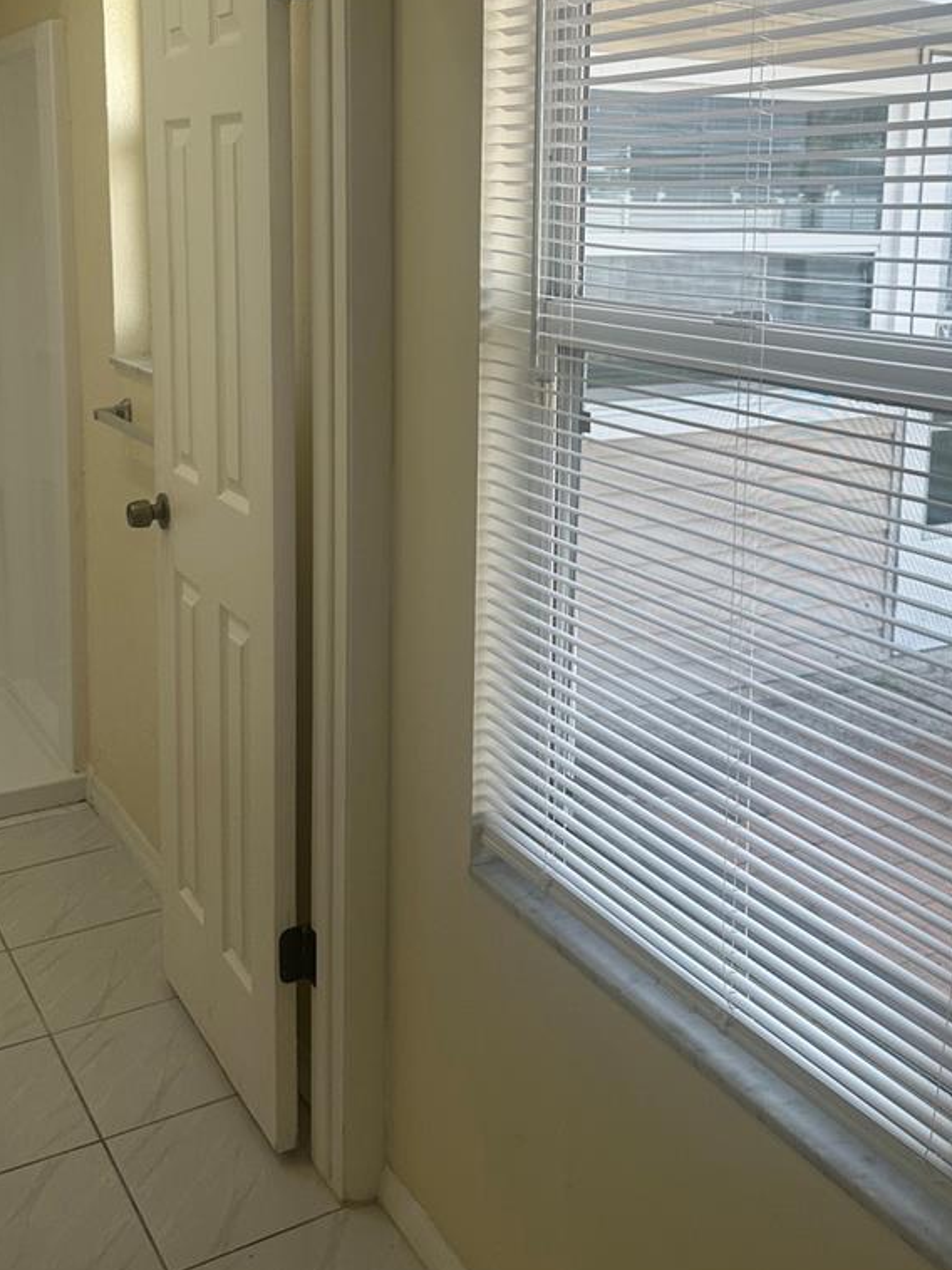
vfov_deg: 48.0
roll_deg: -1.5
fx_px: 1394
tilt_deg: -7.4
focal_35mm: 38
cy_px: 397
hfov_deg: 37.7
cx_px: 504
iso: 80
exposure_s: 1/541
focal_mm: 6.86
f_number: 1.78
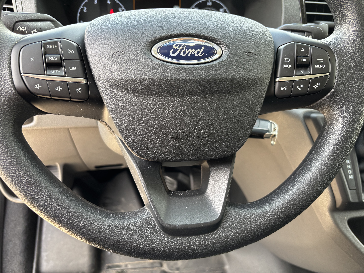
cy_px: 136
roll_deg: -4.2
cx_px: 182
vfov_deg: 53.1
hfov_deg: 67.3
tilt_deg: -34.4
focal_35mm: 26
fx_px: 273
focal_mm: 5.96
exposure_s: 1/121
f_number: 1.6
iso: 125
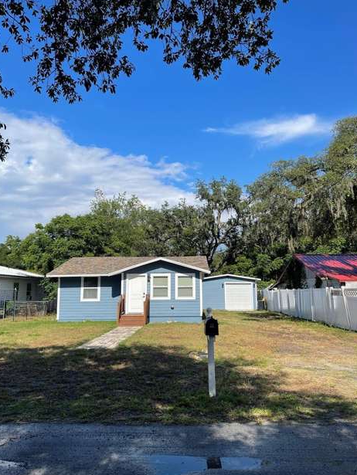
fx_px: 357
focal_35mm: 26
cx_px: 181
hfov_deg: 53.1
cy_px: 235
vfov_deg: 67.3
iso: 32
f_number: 1.6
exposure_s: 1/3448
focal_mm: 5.1
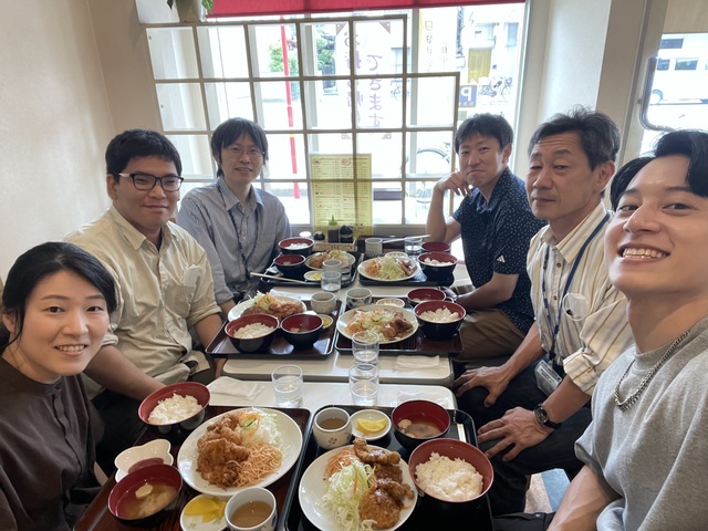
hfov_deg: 73.9
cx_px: 354
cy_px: 266
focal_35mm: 23
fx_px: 470
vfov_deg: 58.9
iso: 250
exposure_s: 1/60
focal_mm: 2.71
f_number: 2.2
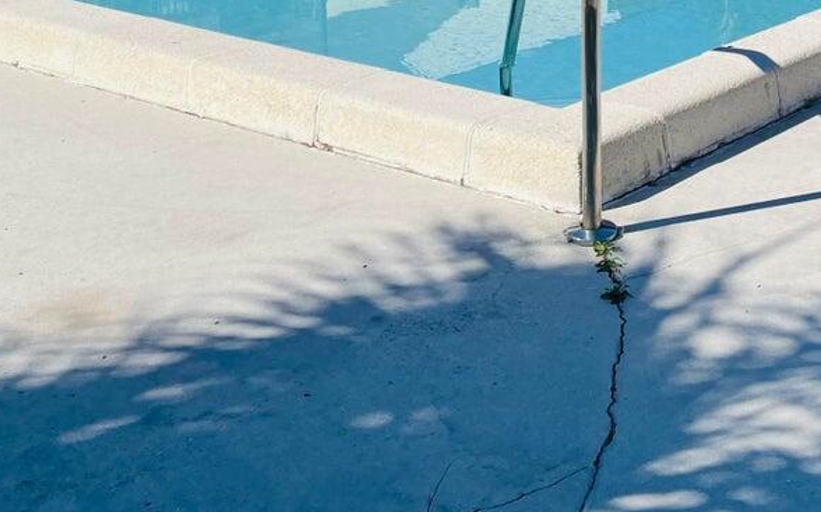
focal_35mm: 64
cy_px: -89
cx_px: 734
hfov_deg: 30.6
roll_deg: -0.3
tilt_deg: -10.2
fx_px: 1431
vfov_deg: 19.2
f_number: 1.6
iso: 32
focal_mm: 5.1
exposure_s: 1/5917
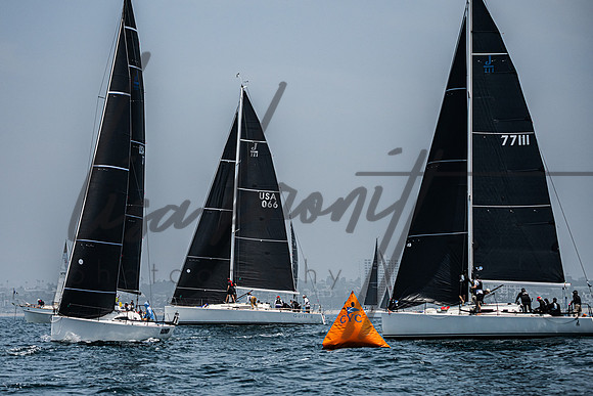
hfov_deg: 15.7
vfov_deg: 10.5
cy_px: 226
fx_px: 2144
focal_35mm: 130
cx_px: 214
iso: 400
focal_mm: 100
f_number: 5.6
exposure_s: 1/6400
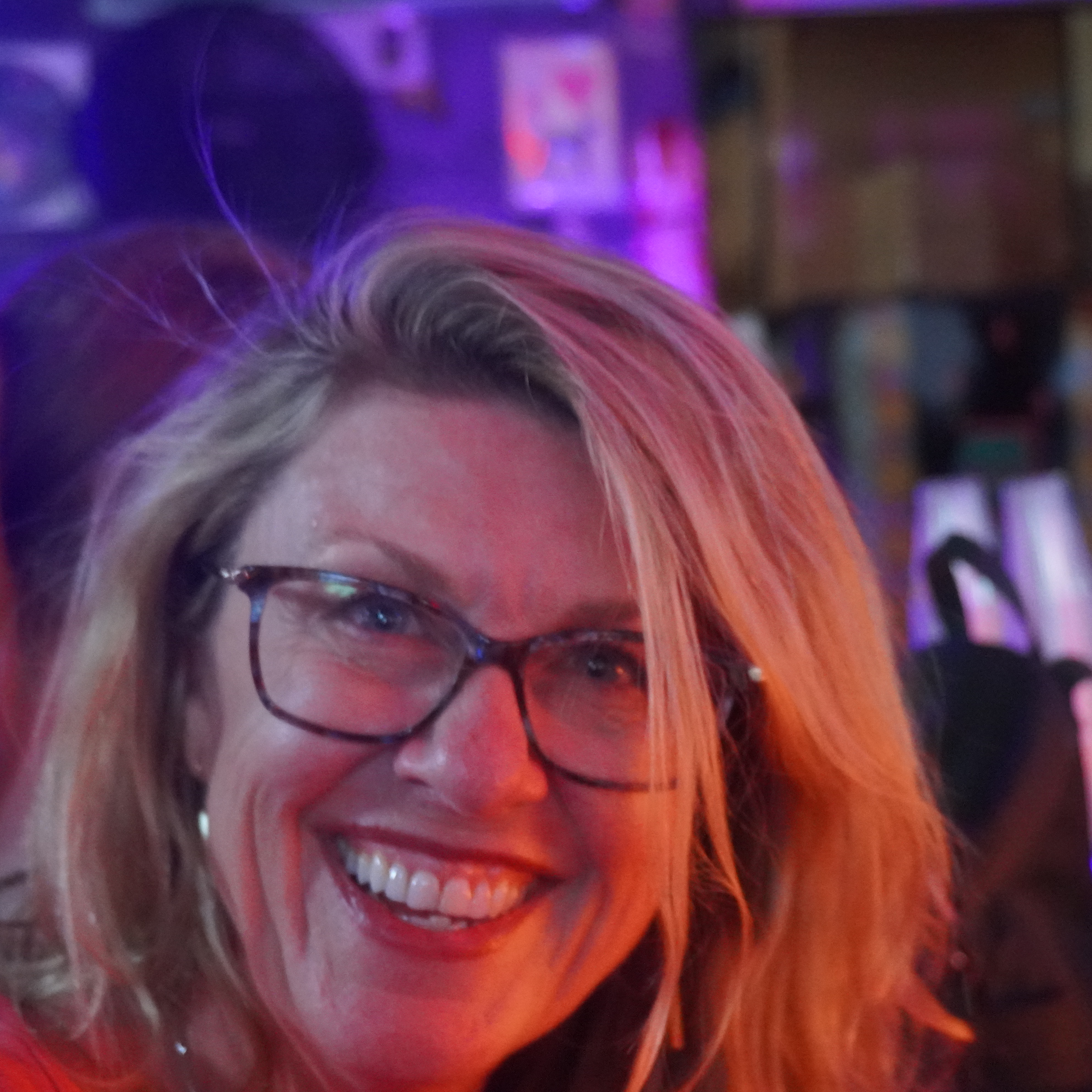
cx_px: 589
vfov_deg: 21.4
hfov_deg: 21.4
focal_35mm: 81
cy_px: 544
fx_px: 2891
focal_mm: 42
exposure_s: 1/25
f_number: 5.6
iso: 6400
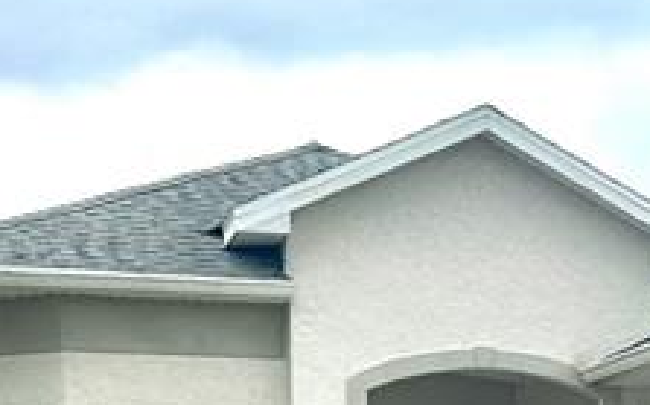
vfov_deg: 10.8
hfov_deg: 16.1
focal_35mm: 117
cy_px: 609
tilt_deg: -0.8
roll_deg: +0.7
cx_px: 1017
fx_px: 2071
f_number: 1.78
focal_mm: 6.86
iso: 80
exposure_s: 1/5263
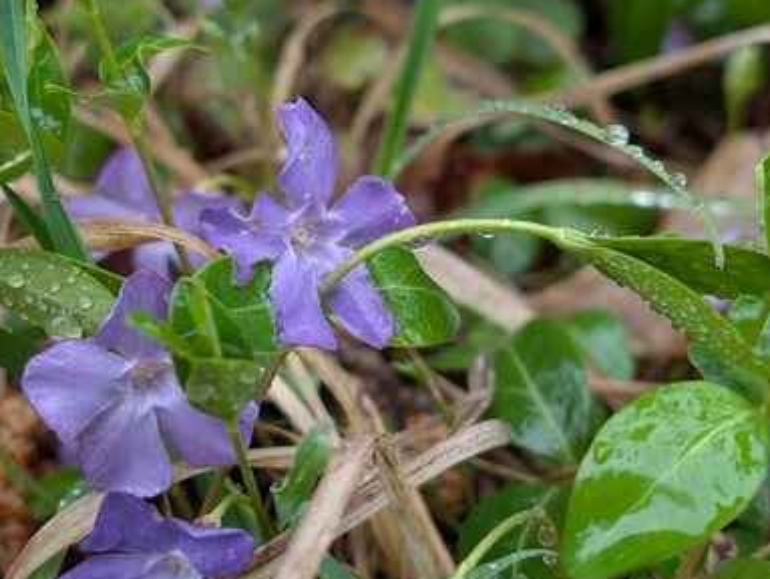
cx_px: 273
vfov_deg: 23.0
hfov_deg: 30.1
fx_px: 1425
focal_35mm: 64
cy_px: 263
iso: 48
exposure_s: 1/147
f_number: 1.68
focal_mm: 6.9
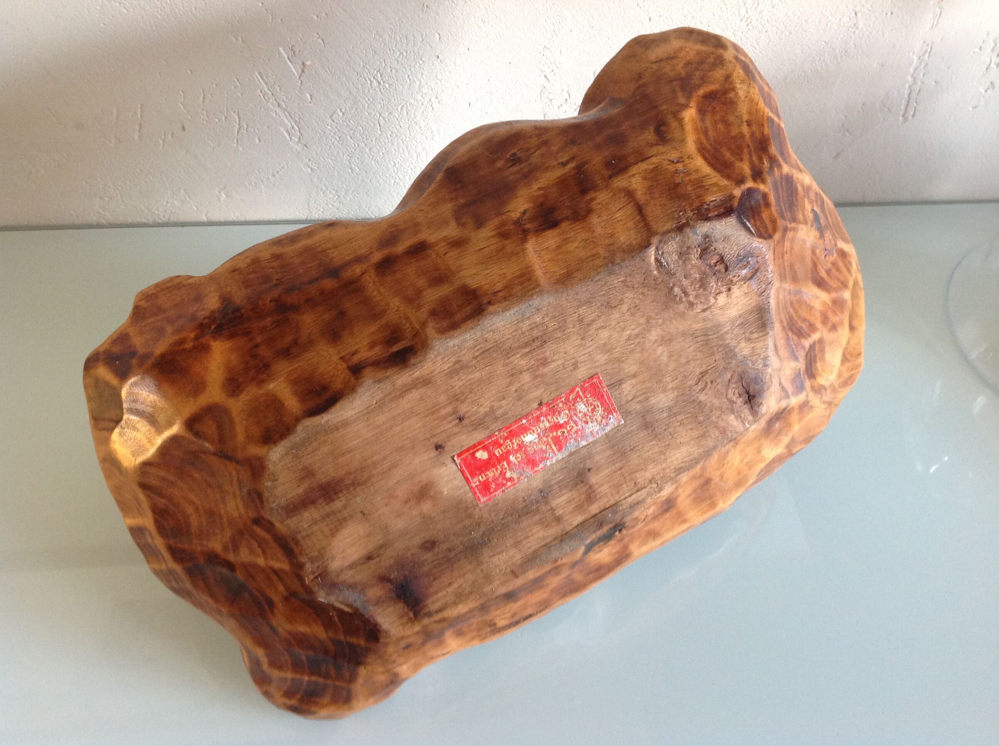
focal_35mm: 35
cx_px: 500
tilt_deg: -54.4
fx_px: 1009
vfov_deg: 40.6
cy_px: 373
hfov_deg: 52.7
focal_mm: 4.28
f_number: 2.4
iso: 160
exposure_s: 1/15
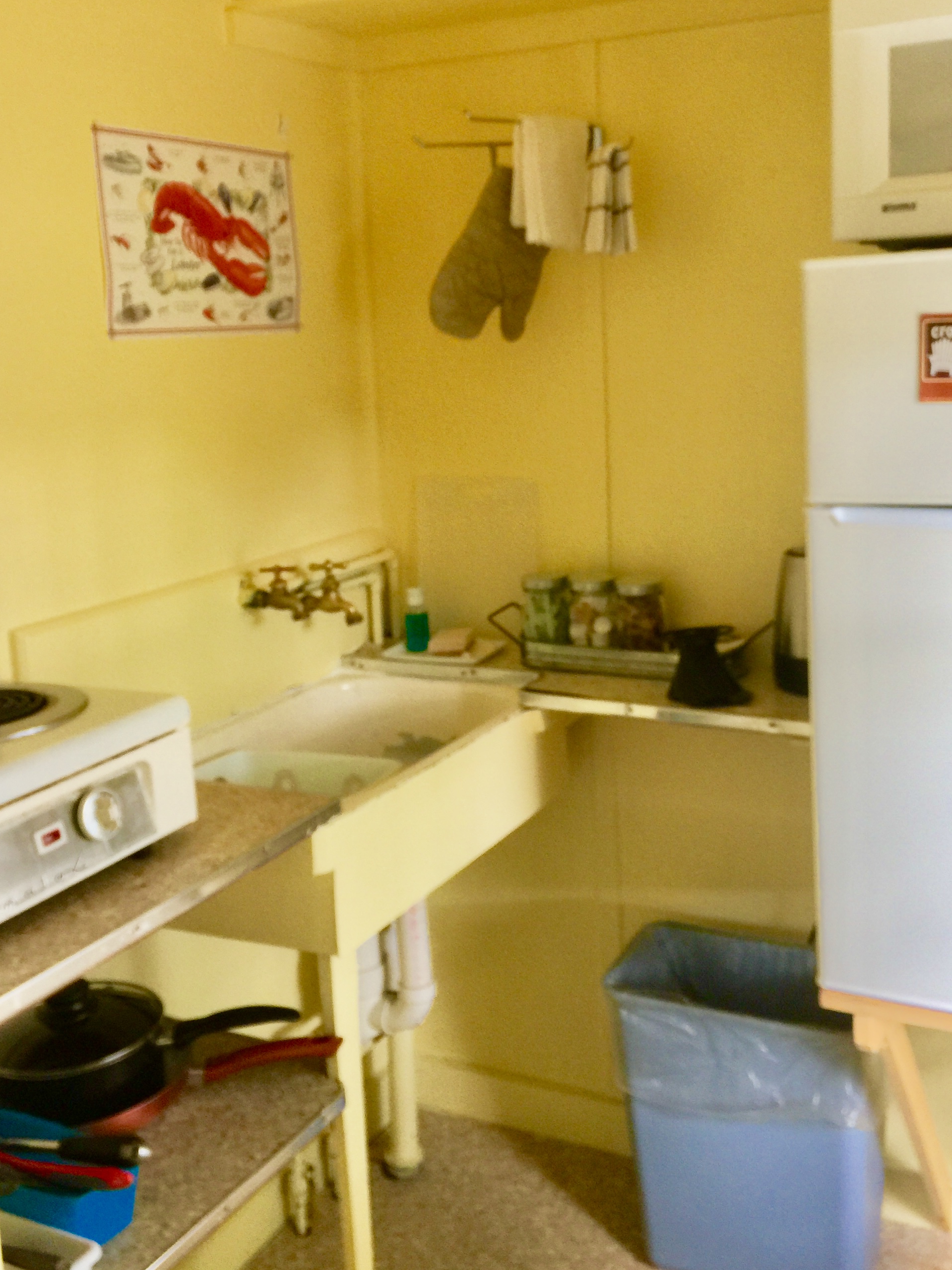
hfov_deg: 38.5
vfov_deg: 49.9
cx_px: 568
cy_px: 535
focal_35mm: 37
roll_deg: +2.4
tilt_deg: -7.6
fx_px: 1357
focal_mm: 4.15
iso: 40
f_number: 2.2
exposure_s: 1/30
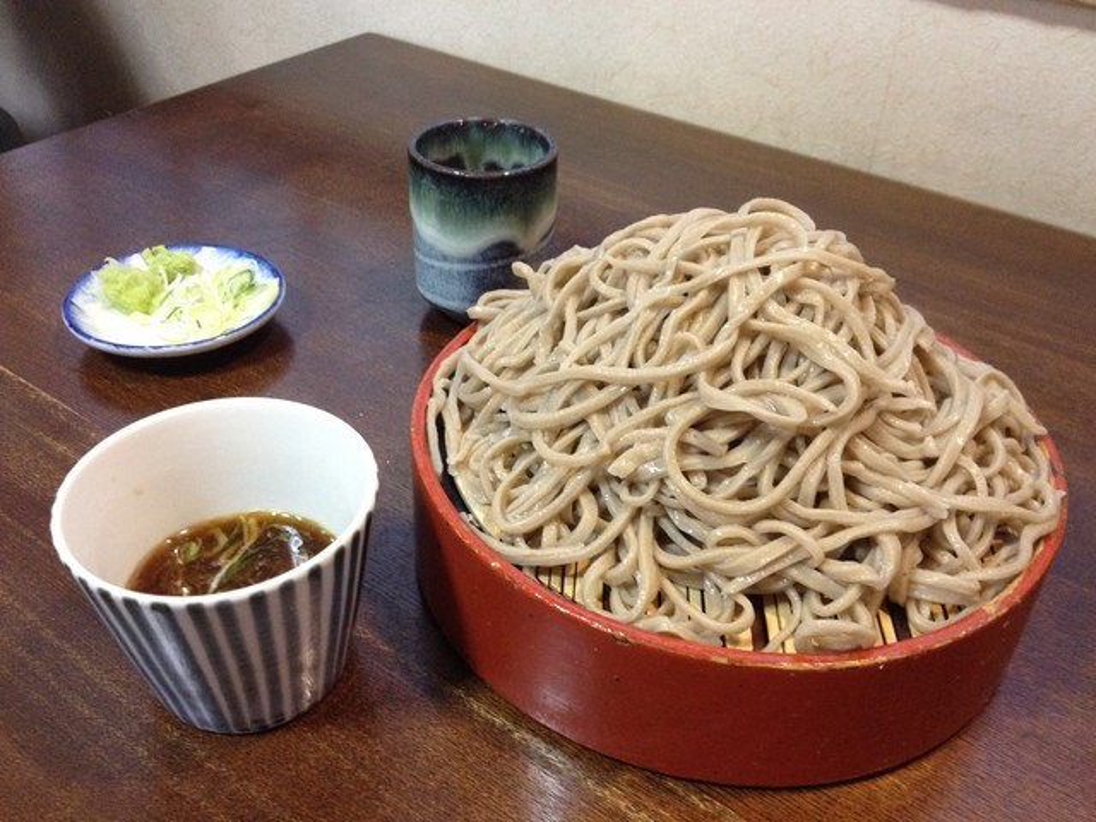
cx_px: 548
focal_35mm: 35
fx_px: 1108
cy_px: 411
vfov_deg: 40.7
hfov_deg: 52.6
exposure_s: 1/20
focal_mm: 4.28
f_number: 2.4
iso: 320
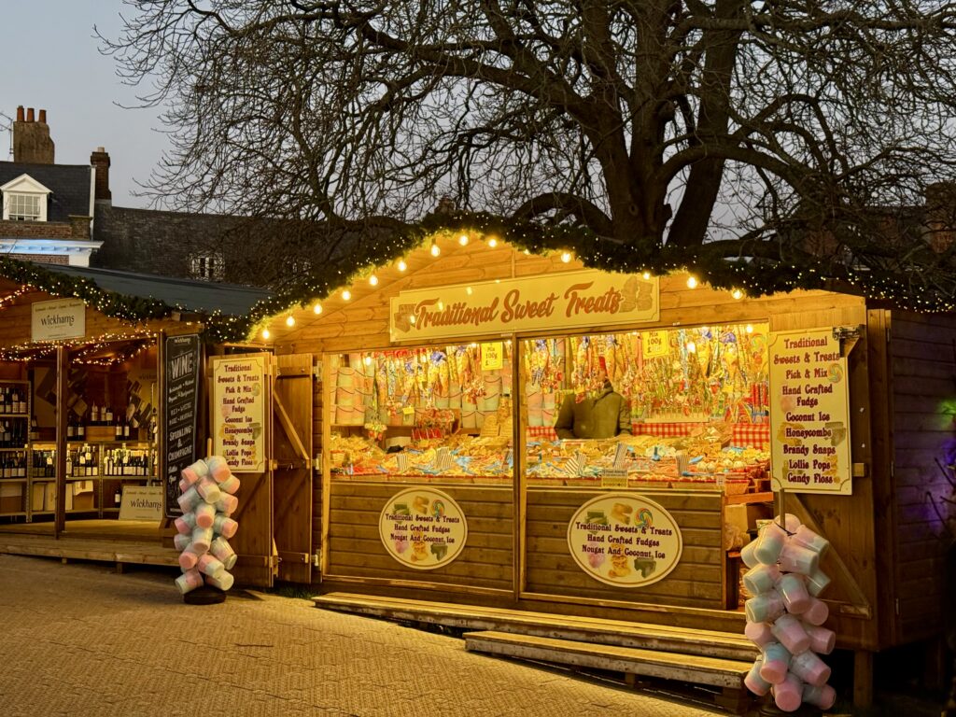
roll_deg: +0.8
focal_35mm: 48
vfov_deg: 30.3
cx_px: 478
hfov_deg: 39.7
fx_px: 1326
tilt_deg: +4.3
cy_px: 358
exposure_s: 1/102
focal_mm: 6.76
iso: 160
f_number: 1.78
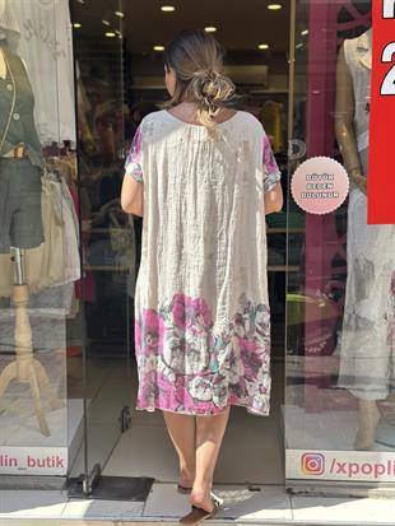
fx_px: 730
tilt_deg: -8.3
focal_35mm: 48
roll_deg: +0.6
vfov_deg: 39.6
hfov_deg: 30.3
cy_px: 263
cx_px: 198
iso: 80
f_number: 1.78
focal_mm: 6.86
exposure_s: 1/1613
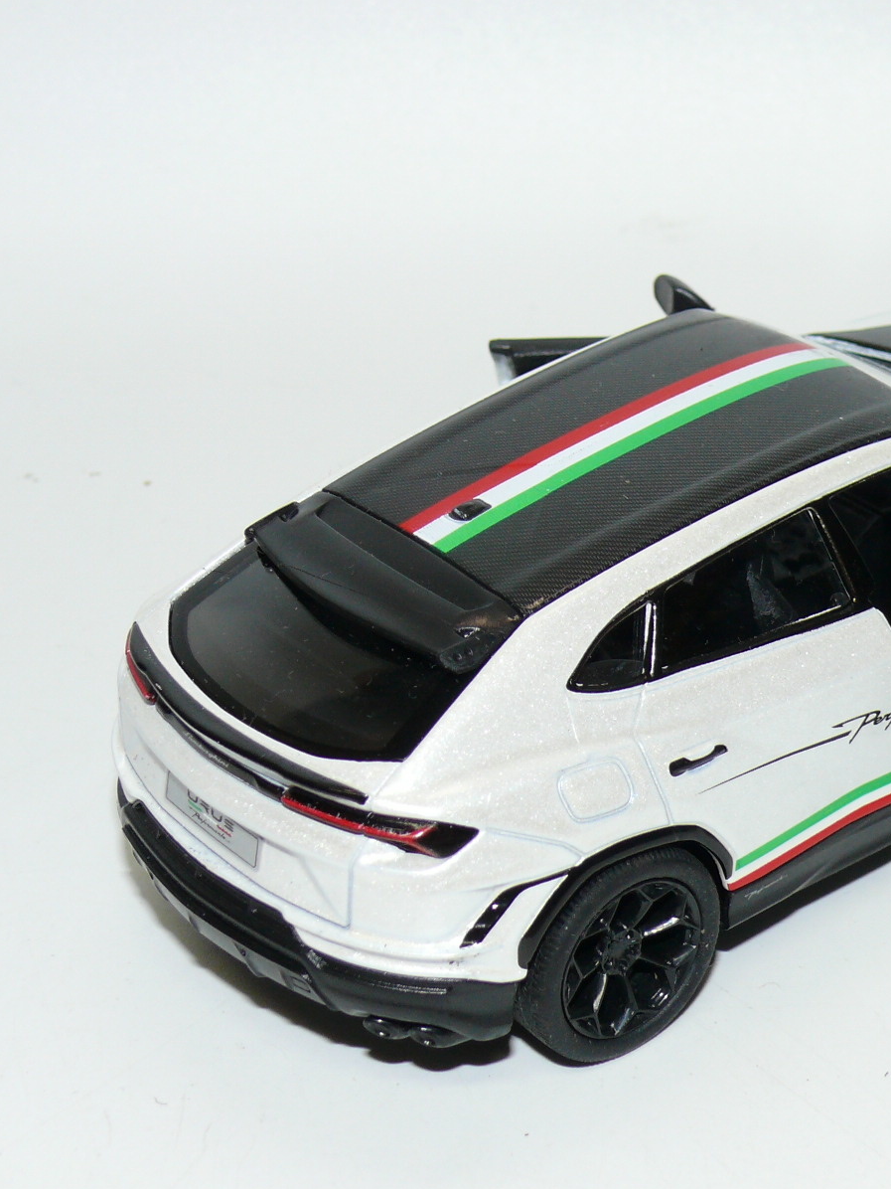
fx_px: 3123
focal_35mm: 91
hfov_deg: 16.1
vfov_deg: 21.5
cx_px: 711
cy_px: 595
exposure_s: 1/30
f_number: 4
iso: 100
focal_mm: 10.8
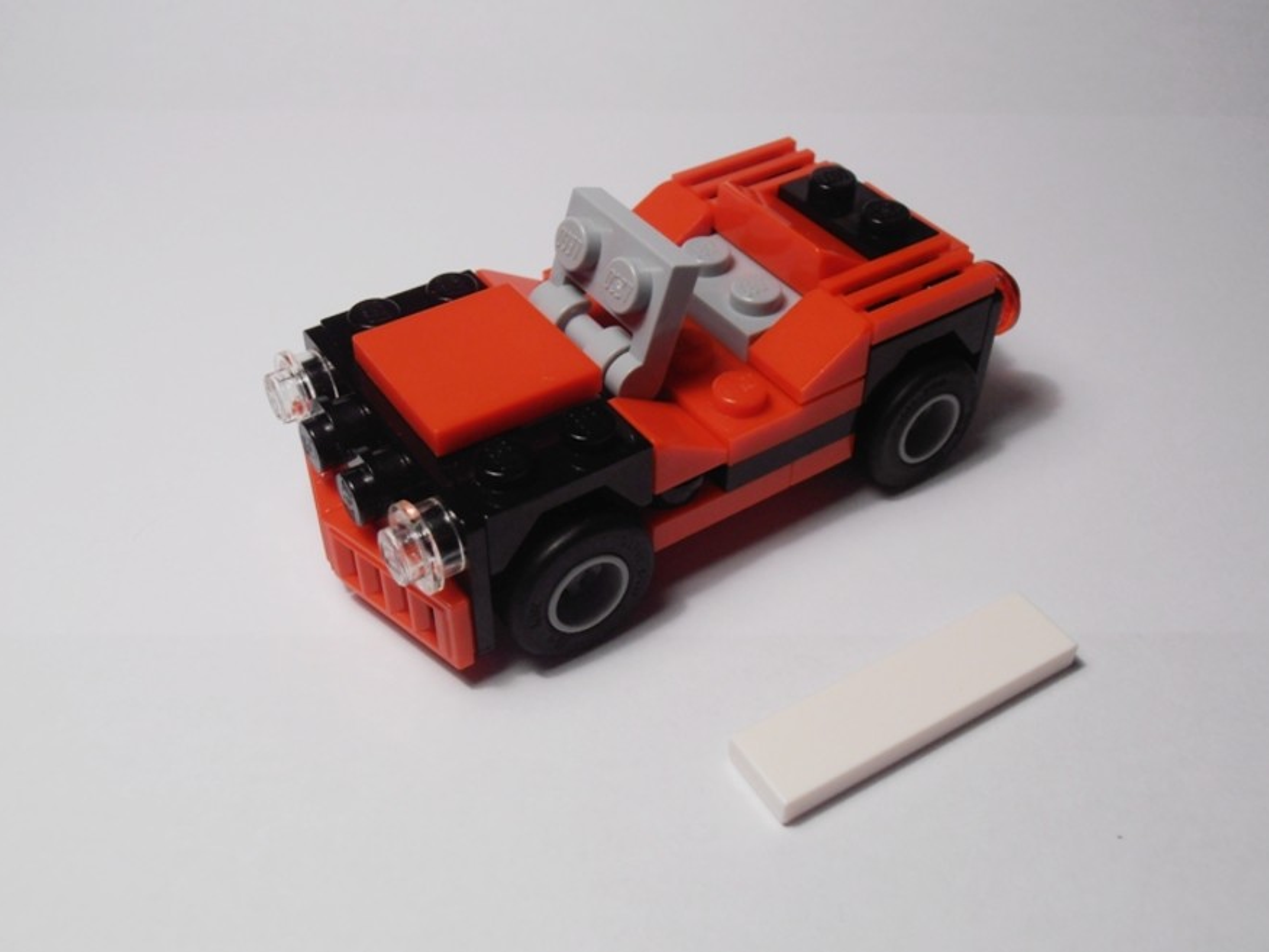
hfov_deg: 49.0
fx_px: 1393
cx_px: 643
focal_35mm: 38
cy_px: 466
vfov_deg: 37.7
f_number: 3.9
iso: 80
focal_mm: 6.61
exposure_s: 1/100
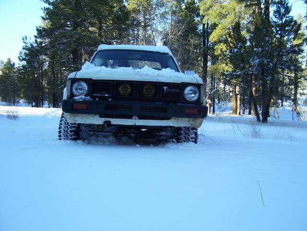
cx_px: 154
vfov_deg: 41.8
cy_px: 116
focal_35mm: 34
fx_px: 302
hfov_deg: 54.0
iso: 80
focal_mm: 5.6
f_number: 2.7
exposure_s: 1/250
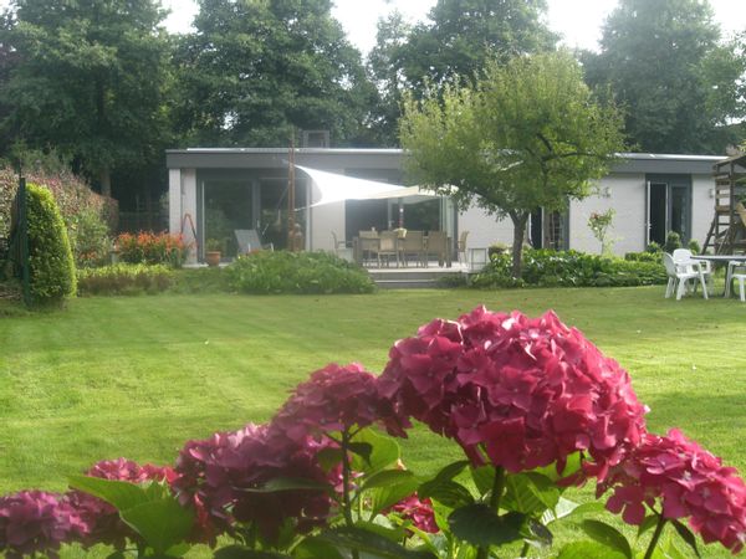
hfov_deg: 49.0
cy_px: 280
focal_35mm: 38
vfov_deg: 37.7
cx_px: 373
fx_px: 819
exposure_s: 1/200
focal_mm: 6.3
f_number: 3.1
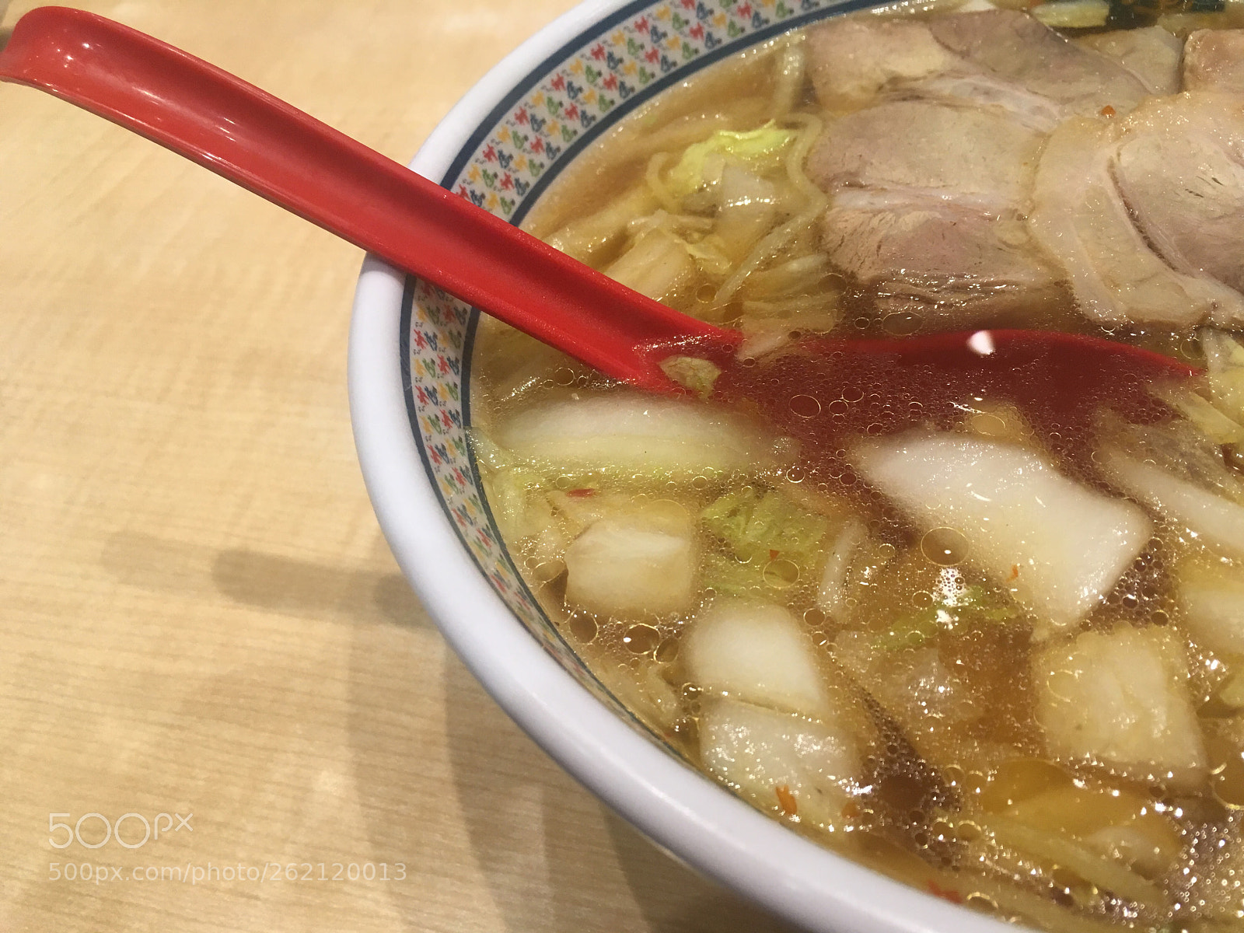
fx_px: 1042
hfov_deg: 61.7
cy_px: 466
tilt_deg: -47.0
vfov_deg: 48.2
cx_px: 622
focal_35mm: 29
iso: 40
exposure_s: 1/30
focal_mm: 4.15
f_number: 2.2
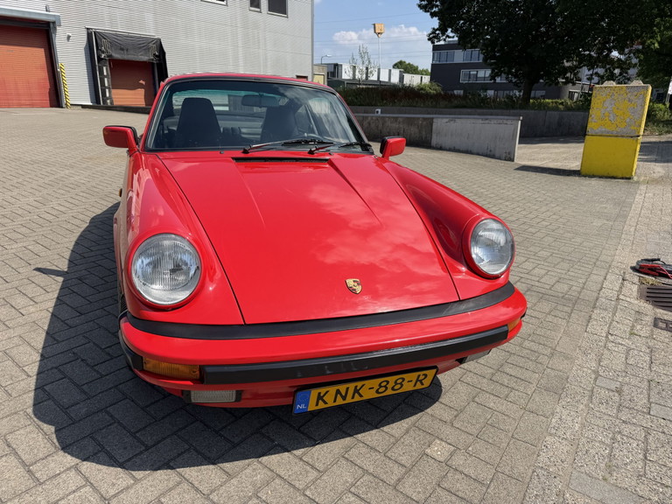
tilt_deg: -16.2
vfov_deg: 56.8
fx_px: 466
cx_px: 336
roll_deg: +1.7
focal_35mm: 24
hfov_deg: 71.6
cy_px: 252
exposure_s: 1/3759
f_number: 1.78
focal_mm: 6.76
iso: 80
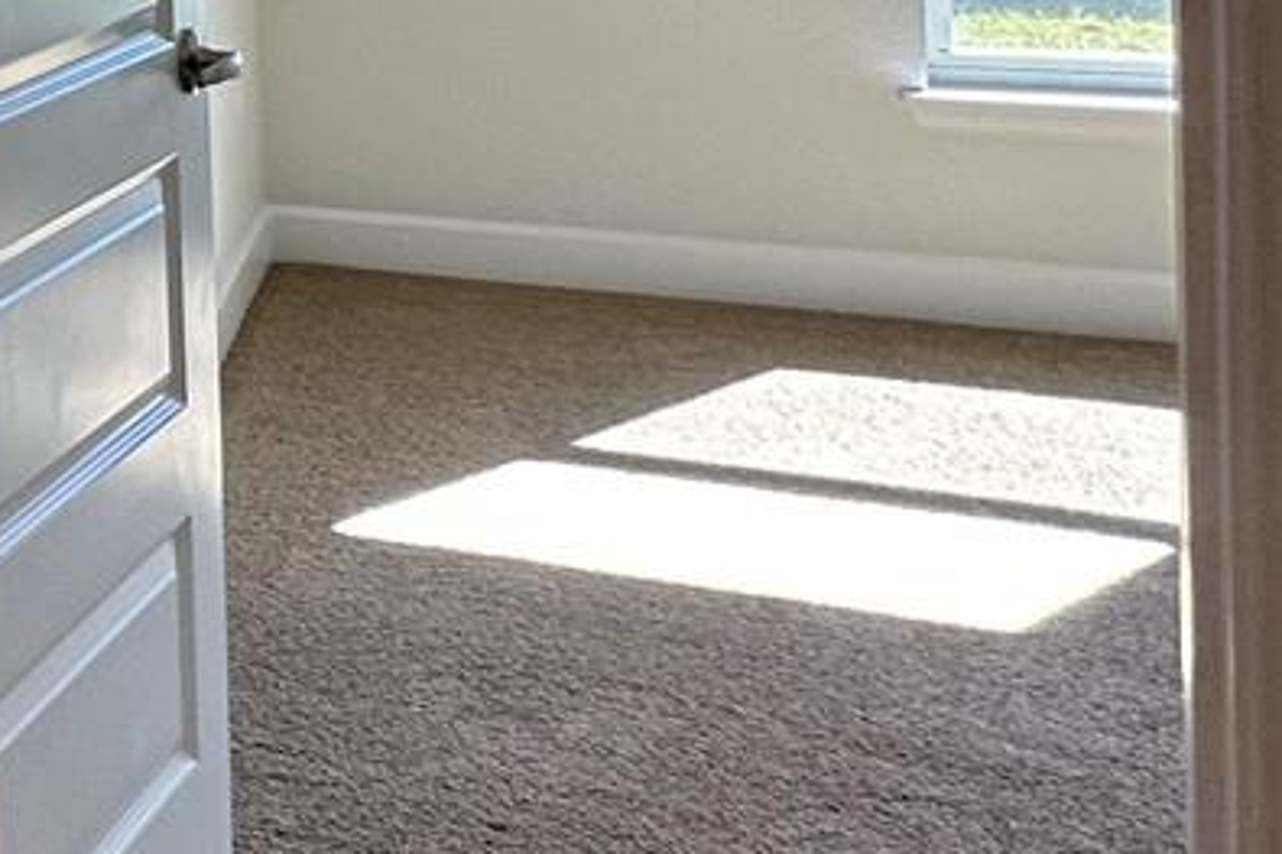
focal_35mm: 59
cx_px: -863
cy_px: -237
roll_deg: +2.3
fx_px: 2100
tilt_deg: -1.1
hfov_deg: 23.3
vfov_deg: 21.0
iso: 100
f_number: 2.2
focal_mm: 2.22
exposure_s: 1/120
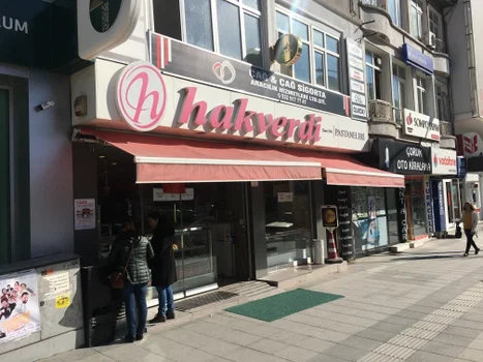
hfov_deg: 61.7
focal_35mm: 29
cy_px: 181
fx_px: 405
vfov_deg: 48.2
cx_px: 242
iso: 25
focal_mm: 4.15
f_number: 2.2
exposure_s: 1/2331
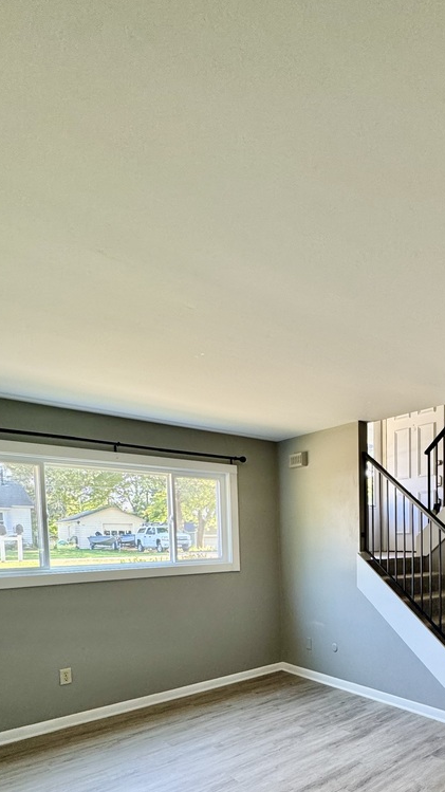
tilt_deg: -3.1
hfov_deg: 48.3
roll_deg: +0.7
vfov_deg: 76.9
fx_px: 462
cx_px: 363
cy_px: 566
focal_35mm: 22
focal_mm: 2.22
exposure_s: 1/60
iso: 200
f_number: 2.2
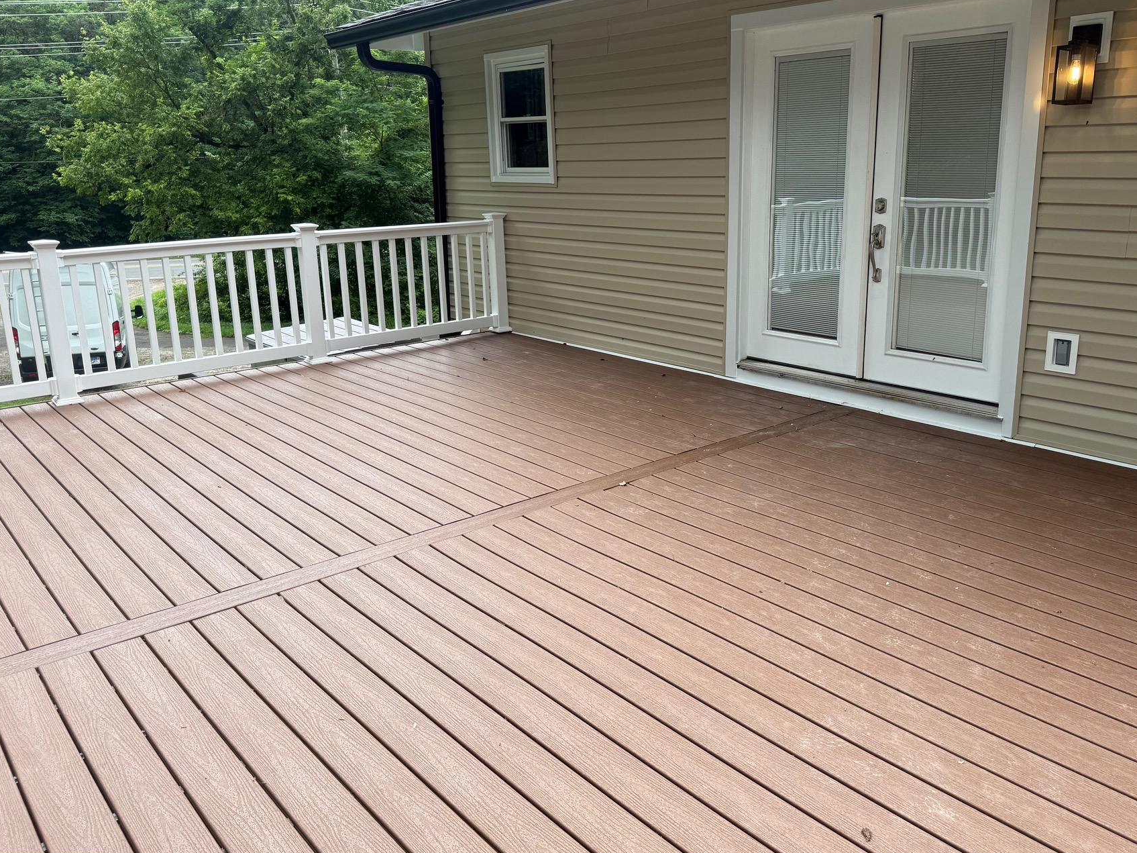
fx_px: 952
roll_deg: +1.2
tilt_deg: -13.5
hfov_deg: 61.5
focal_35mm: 29
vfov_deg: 48.2
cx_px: 629
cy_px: 397
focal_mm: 6.76
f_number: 1.78
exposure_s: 1/467
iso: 80
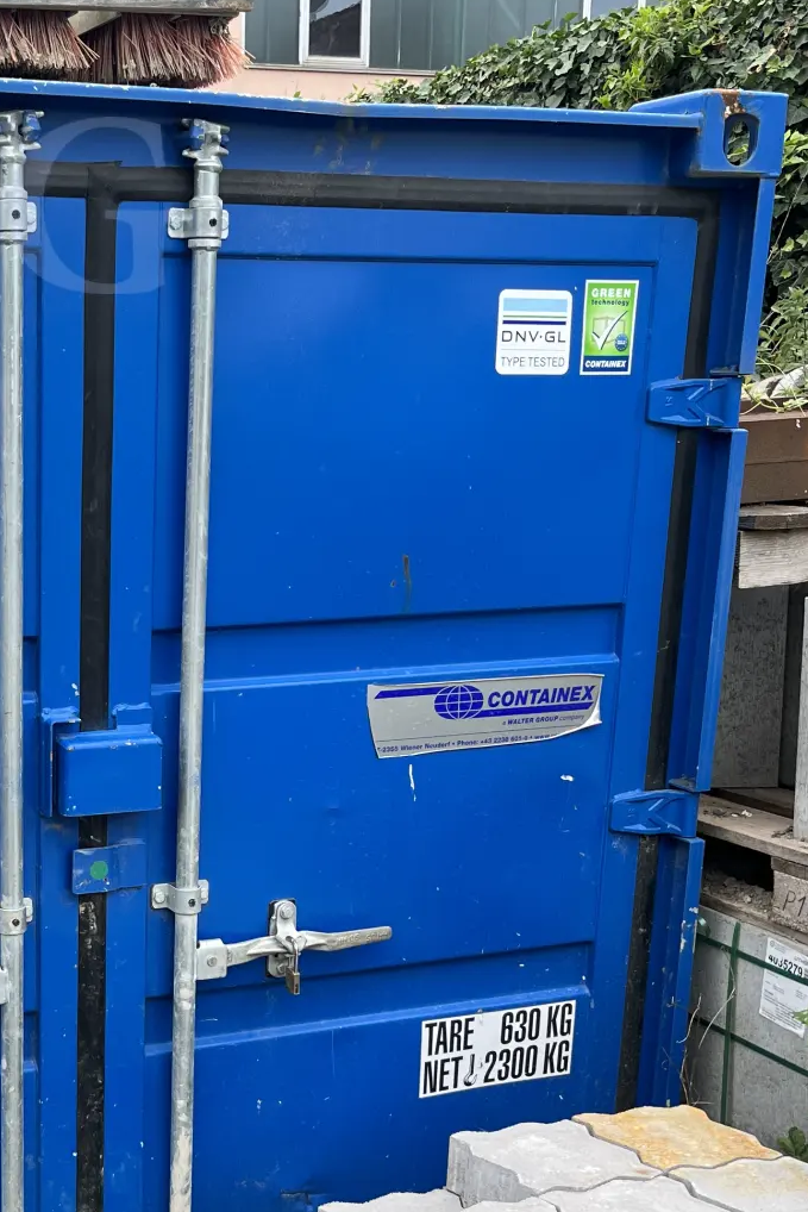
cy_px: 802
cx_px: 8
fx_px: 1716
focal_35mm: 51
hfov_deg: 25.3
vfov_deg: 38.5
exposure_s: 1/761
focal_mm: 5.1
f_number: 1.6
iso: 50
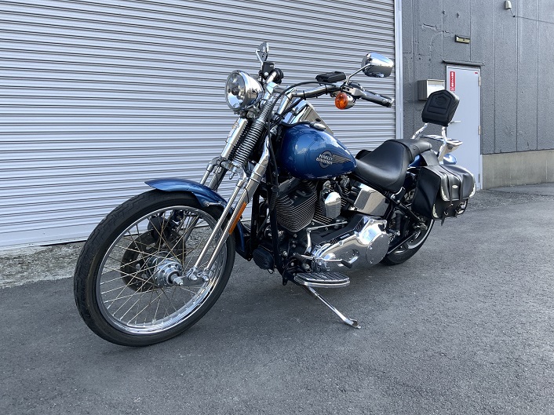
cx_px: 277
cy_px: 208
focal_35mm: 29
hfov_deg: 61.7
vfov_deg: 48.2
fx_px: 464
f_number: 1.8
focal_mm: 3
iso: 16
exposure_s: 1/276
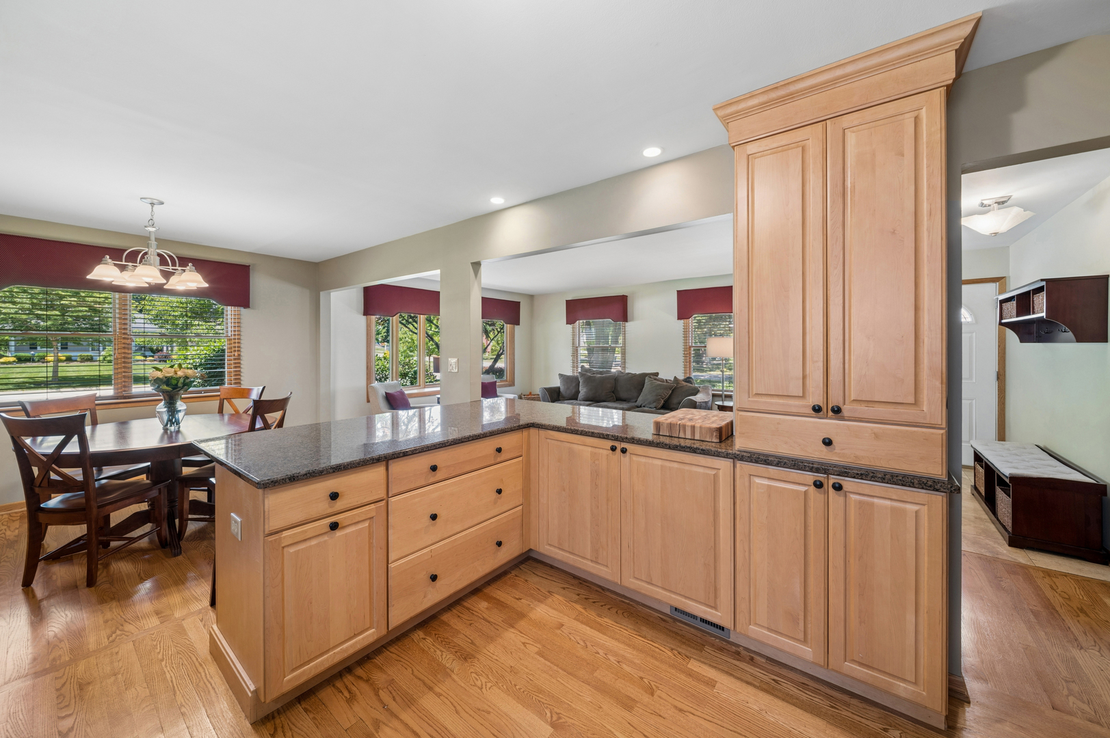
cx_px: 555
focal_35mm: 13
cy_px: 369
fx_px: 401
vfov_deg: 85.4
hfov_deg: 108.4
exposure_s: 1/6
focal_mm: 13
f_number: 8
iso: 400
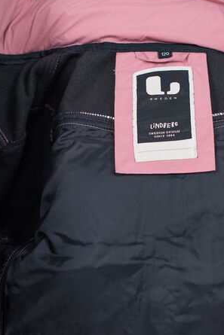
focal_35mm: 73
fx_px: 681
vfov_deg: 27.5
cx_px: 159
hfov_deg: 18.6
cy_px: 234
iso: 640
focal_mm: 50
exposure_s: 1/400
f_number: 3.5
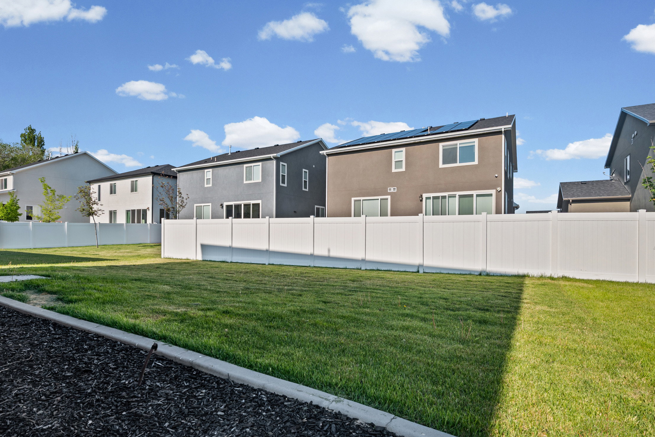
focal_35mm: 18
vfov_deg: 67.2
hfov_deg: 89.9
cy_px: 238
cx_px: 303
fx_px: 327
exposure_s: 1/160
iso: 250
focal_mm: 16
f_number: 9
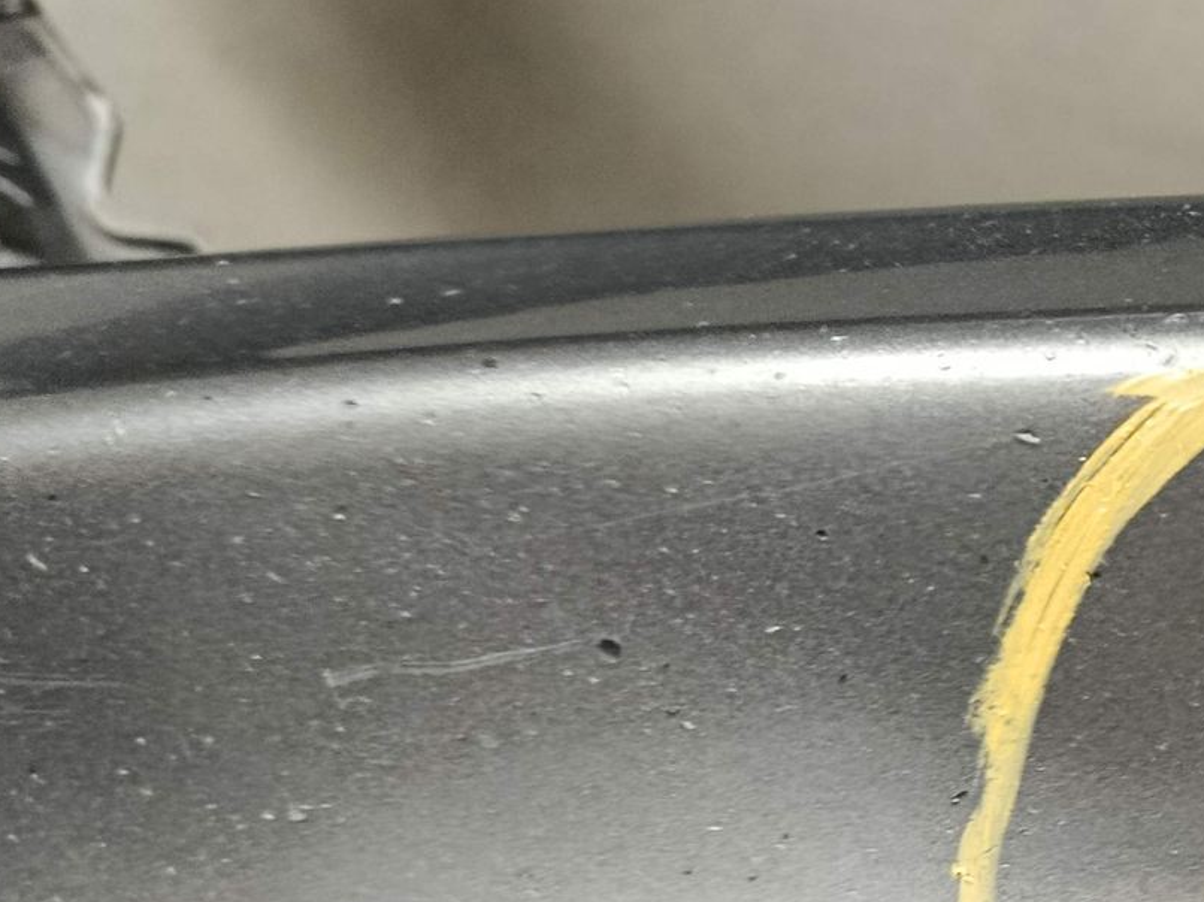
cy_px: 703
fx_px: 2121
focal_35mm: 61
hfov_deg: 28.8
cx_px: 1321
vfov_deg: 23.7
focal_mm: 5.24
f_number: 1.7
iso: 1489
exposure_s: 1/25
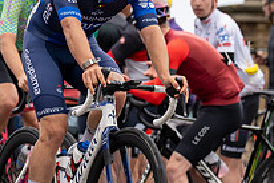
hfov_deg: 5.9
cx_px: -90
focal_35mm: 347
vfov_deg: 3.9
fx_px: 2639
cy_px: -47
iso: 320
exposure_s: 1/1000
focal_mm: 123
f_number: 3.5
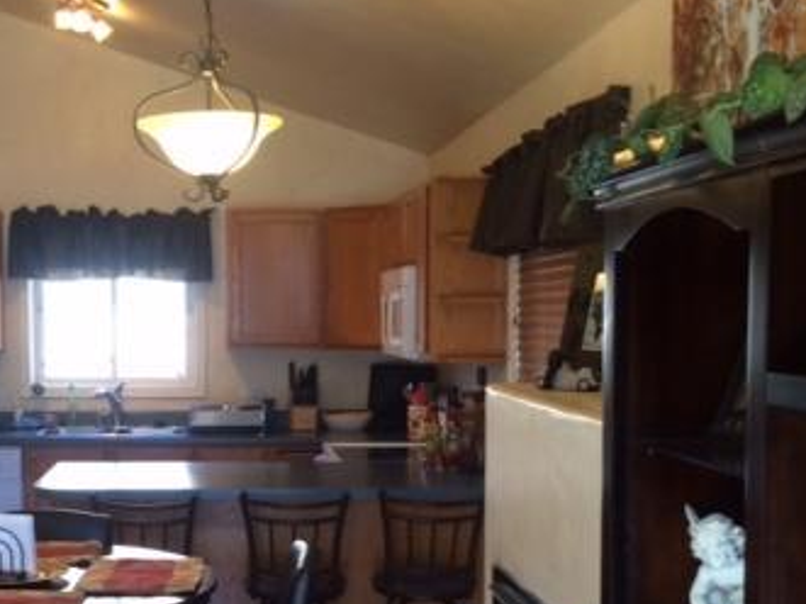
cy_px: 402
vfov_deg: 25.1
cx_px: 212
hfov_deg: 32.7
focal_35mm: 58
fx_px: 1350
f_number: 2.2
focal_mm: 4.12
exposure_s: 1/30
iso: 64
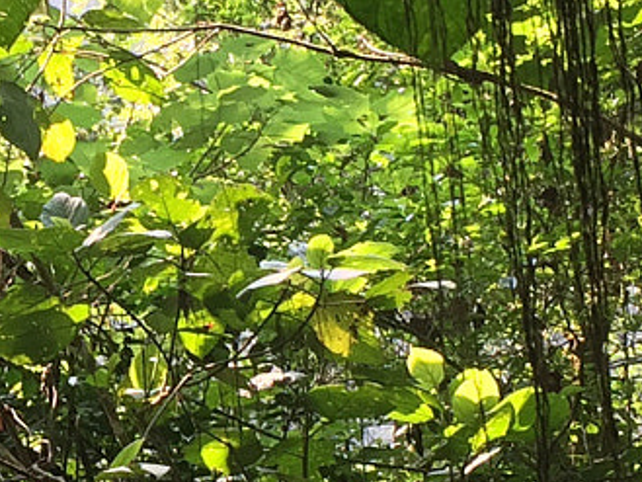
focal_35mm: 141
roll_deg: +1.1
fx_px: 2616
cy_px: 355
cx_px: -53
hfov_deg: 13.7
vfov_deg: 10.5
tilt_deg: +14.8
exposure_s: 1/120
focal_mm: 4.15
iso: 50
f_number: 2.2
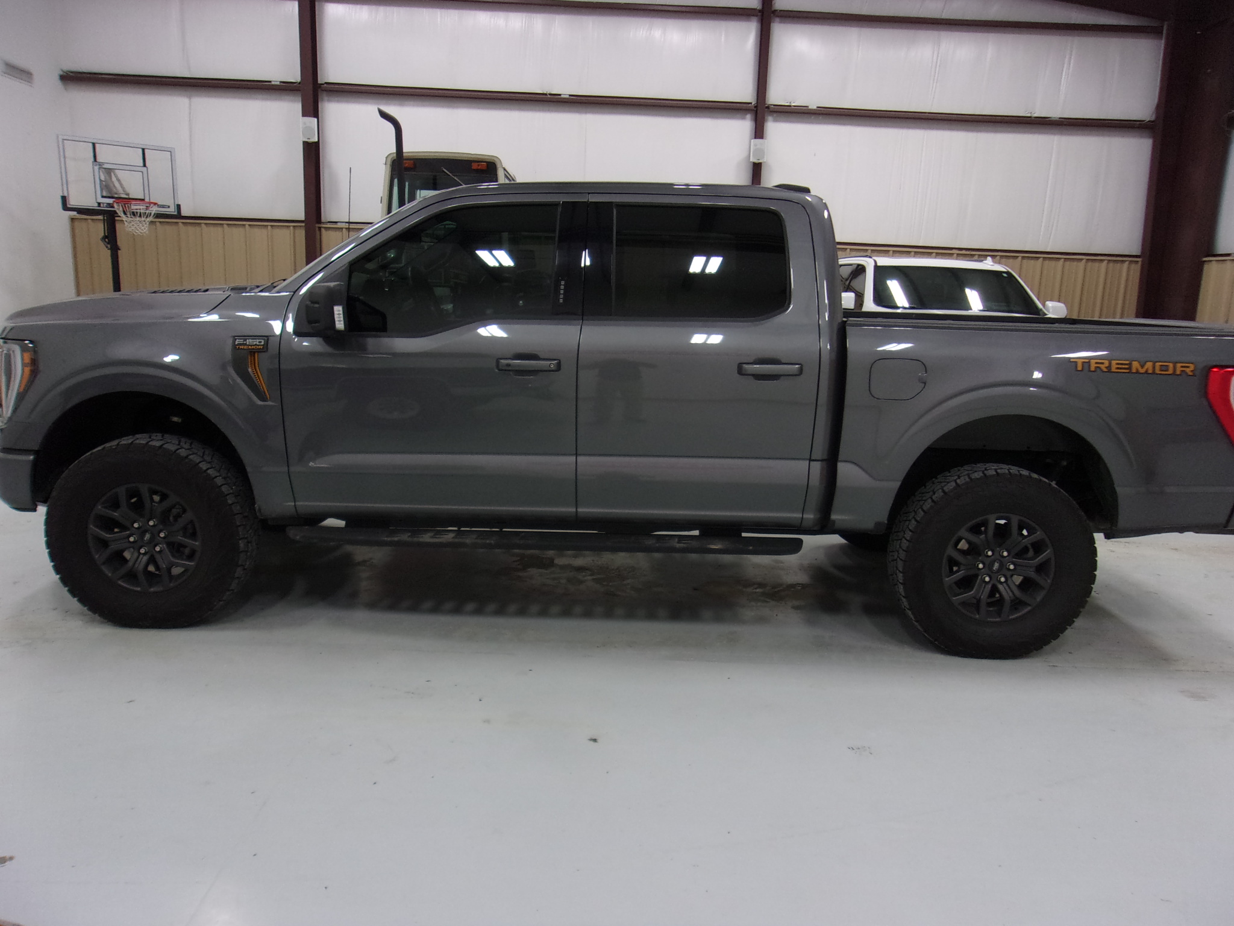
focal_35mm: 27
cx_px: 617
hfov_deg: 65.3
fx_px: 963
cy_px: 463
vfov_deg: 51.4
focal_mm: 4.9
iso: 148
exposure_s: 1/34
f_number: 3
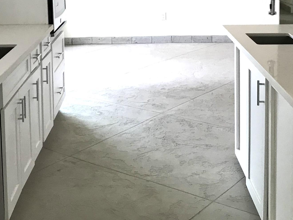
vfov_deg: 22.1
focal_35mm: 64
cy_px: 3
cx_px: 120
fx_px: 542
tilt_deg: -6.2
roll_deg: +0.3
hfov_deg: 30.2
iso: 25
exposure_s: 1/40
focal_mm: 3.99
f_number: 1.8
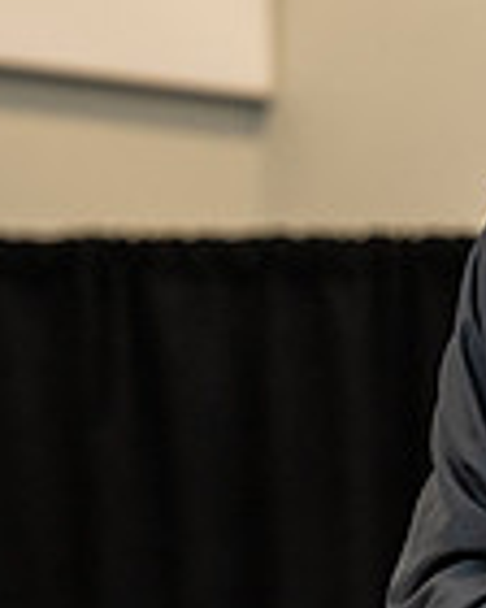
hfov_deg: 4.2
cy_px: 280
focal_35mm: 365
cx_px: 725
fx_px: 6563
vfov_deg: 5.3
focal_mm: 94
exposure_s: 1/200
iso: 1600
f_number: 3.5
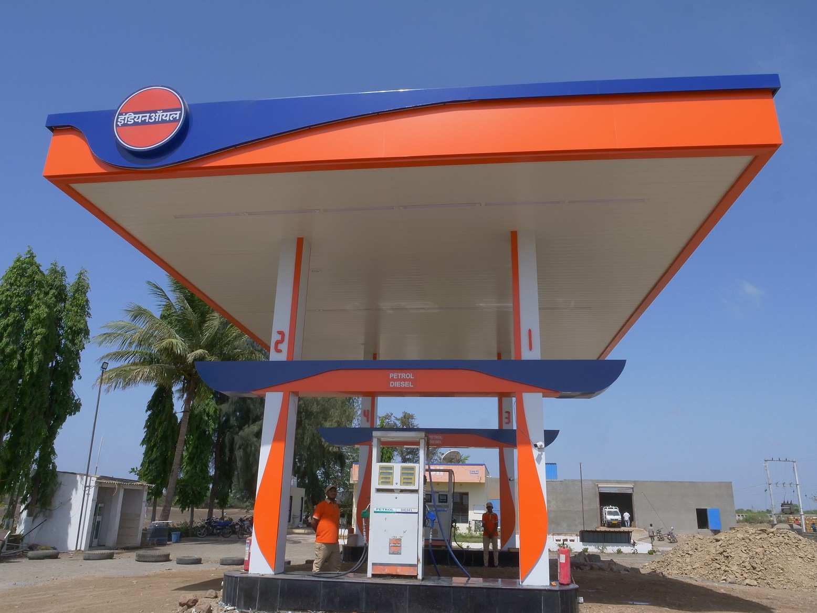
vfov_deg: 56.8
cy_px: 306
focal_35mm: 24
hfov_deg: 71.6
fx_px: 566
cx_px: 408
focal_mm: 12
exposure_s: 1/250
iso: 800
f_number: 22
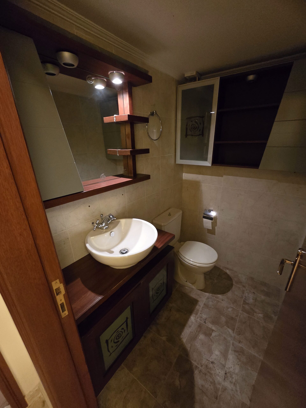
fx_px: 153
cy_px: 204
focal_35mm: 13
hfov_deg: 89.9
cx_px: 153
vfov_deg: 106.2
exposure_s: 1/32.6
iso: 1250
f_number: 2.2
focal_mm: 2.2
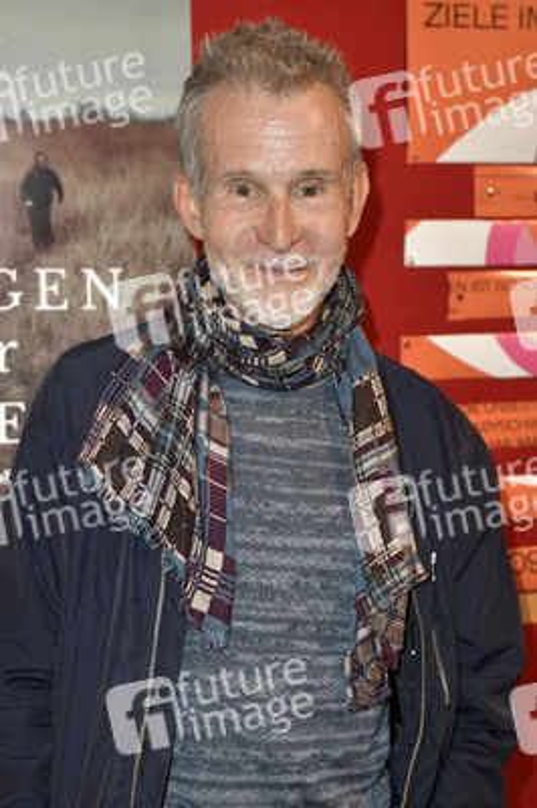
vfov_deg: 33.4
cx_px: 268
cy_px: 404
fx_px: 1345
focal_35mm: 60
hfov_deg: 22.6
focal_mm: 60
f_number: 5.6
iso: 2000
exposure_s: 1/250
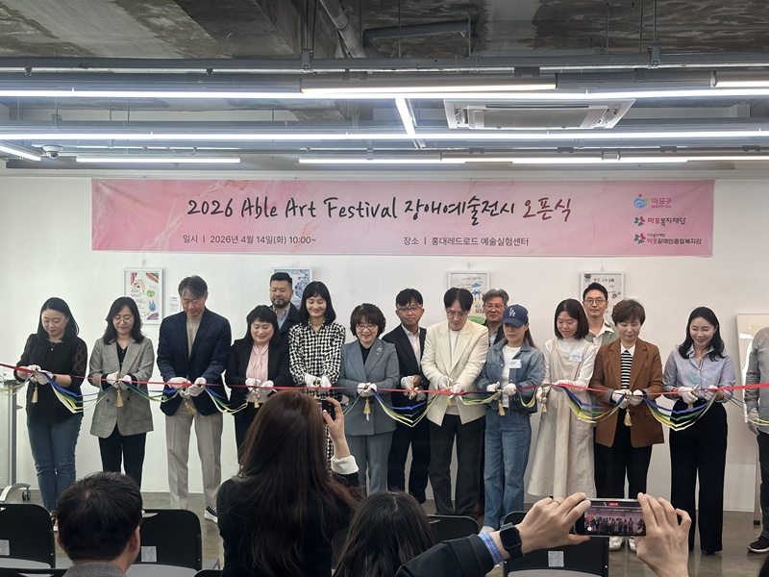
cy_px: 288
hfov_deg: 39.7
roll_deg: -0.2
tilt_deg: -1.0
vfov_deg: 30.3
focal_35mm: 48
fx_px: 1066
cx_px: 384
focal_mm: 6.86
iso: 50
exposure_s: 1/170
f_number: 1.78
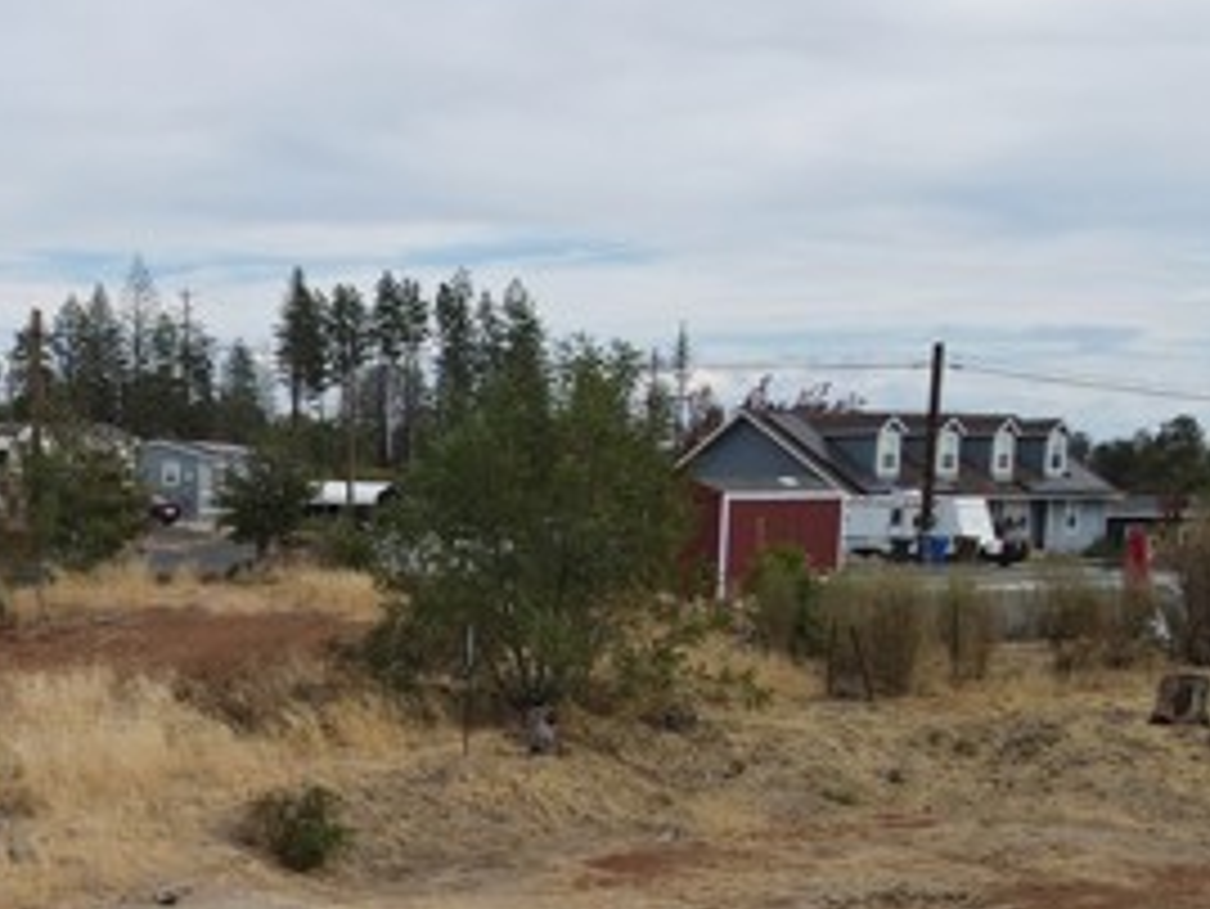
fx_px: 1993
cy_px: 914
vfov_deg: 24.5
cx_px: 85
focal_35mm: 57
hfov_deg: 31.9
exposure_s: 1/640
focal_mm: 4.5
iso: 100
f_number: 2.8
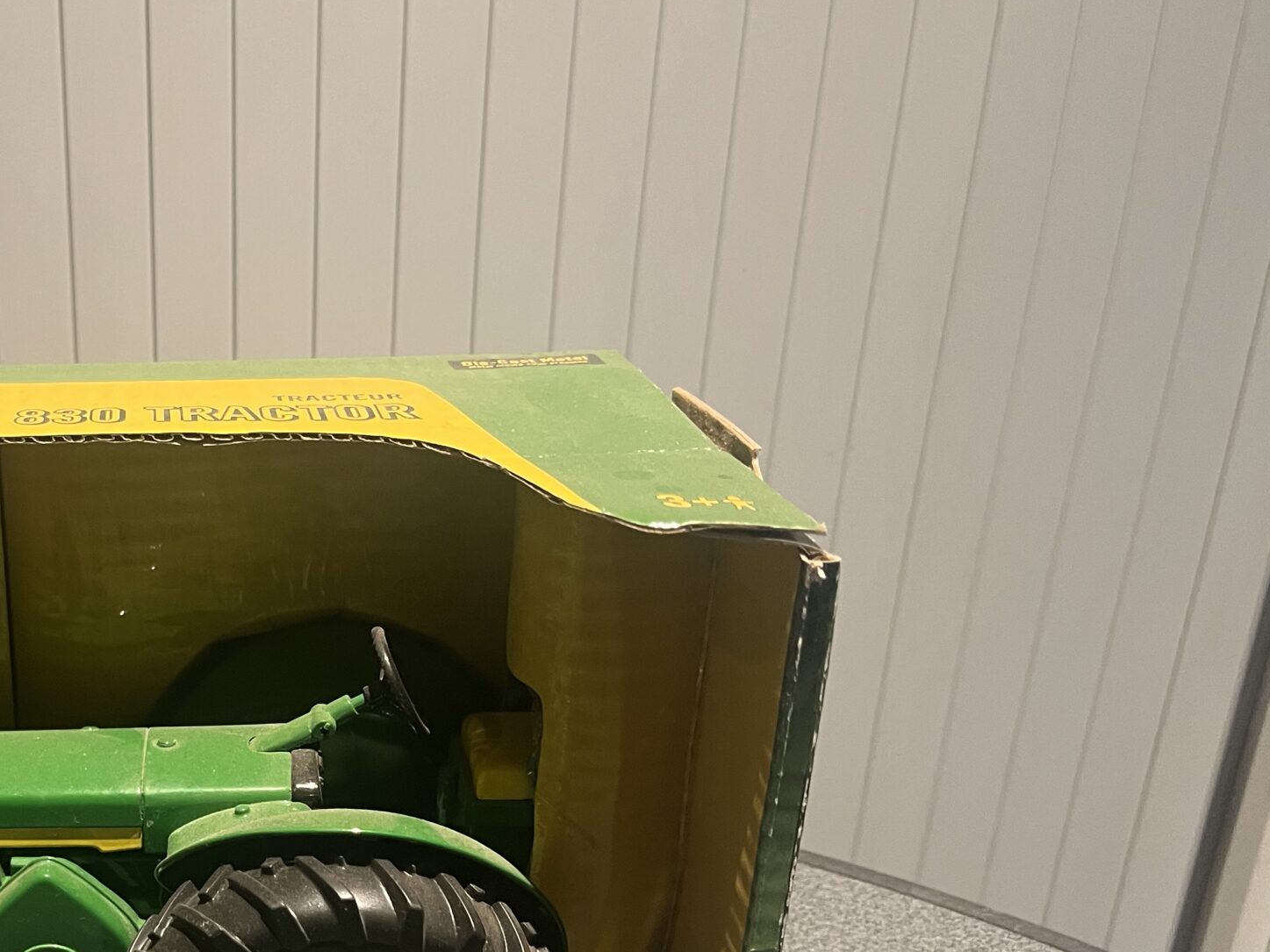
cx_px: 183
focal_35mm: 46
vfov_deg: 30.6
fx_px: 1688
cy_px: 790
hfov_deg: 39.0
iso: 250
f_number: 1.6
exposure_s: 1/50
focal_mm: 5.1
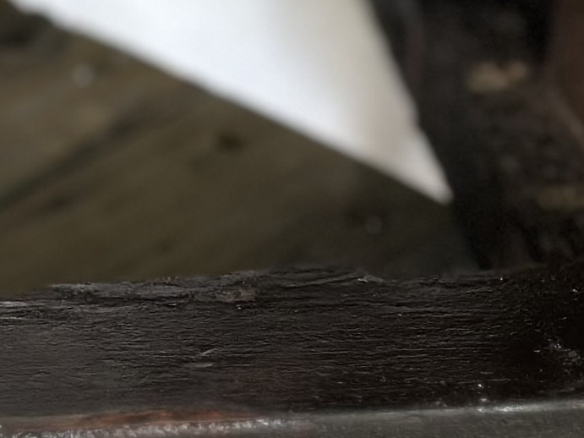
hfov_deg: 7.1
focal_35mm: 280
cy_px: 687
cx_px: 57
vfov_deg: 5.3
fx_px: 4723
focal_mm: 6.86
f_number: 1.78
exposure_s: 1/121
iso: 125
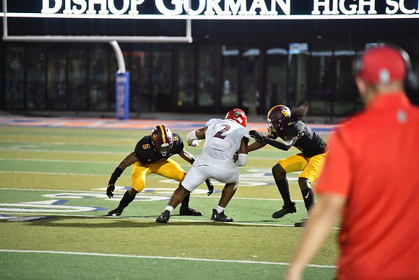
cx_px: 210
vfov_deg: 8.1
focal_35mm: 170
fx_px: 1979
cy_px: 140
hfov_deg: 12.1
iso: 20000
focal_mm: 170
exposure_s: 1/3200
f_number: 2.8
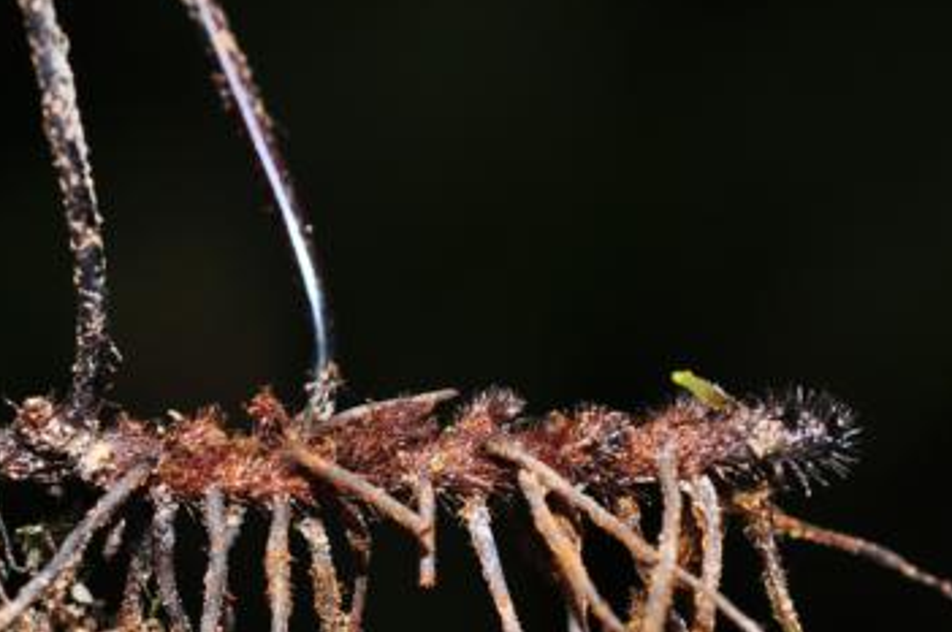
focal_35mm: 154
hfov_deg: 13.3
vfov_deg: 8.9
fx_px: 4067
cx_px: 193
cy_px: 441
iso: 200
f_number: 6.3
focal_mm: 60
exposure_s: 1/60
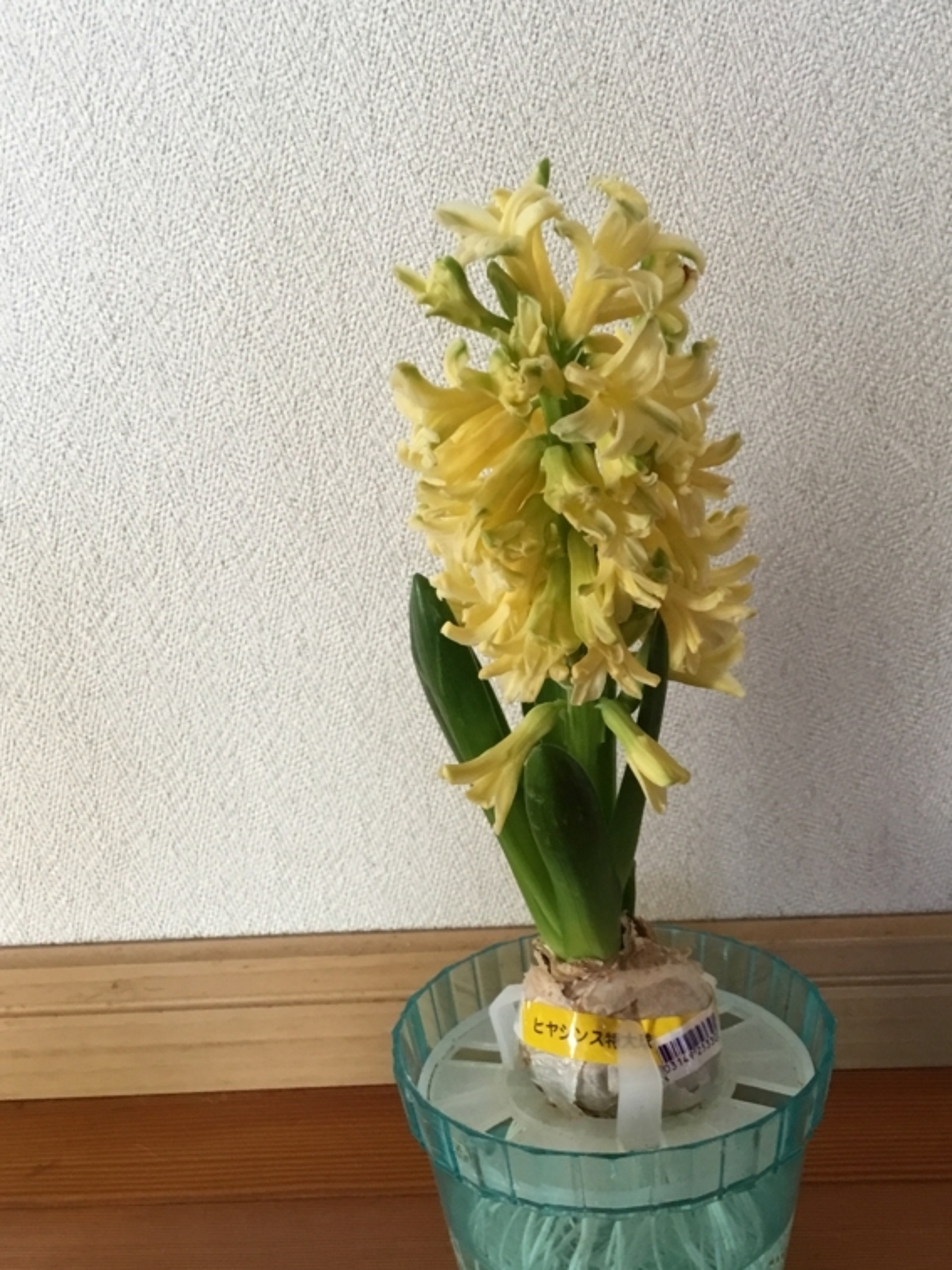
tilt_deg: -21.0
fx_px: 1540
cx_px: 588
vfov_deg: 44.6
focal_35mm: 42
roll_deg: +2.7
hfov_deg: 34.2
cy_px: 744
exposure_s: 1/30
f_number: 2.4
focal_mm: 3.3
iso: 80
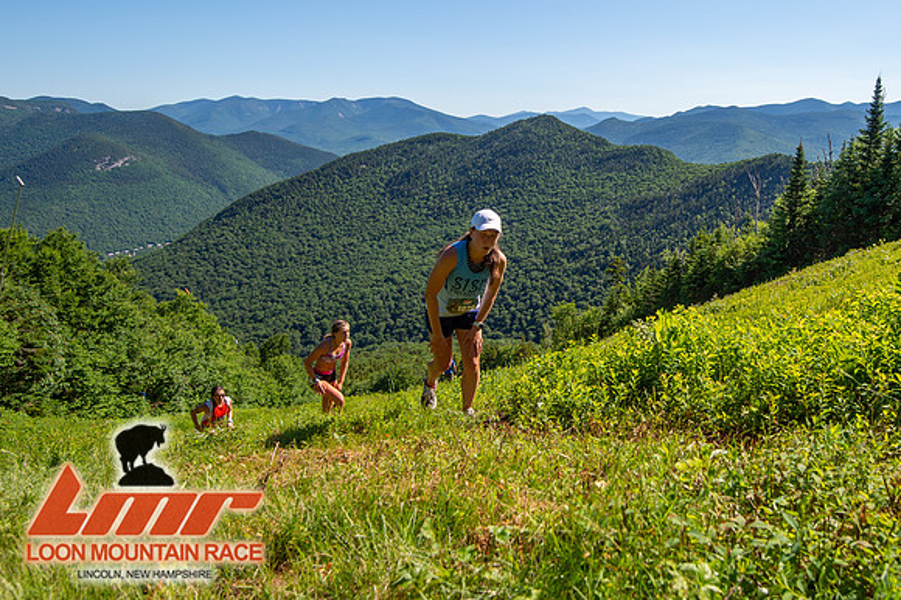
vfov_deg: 47.2
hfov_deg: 65.4
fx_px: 685
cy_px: 271
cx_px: 582
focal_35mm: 27
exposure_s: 1/500
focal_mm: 19
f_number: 5
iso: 100
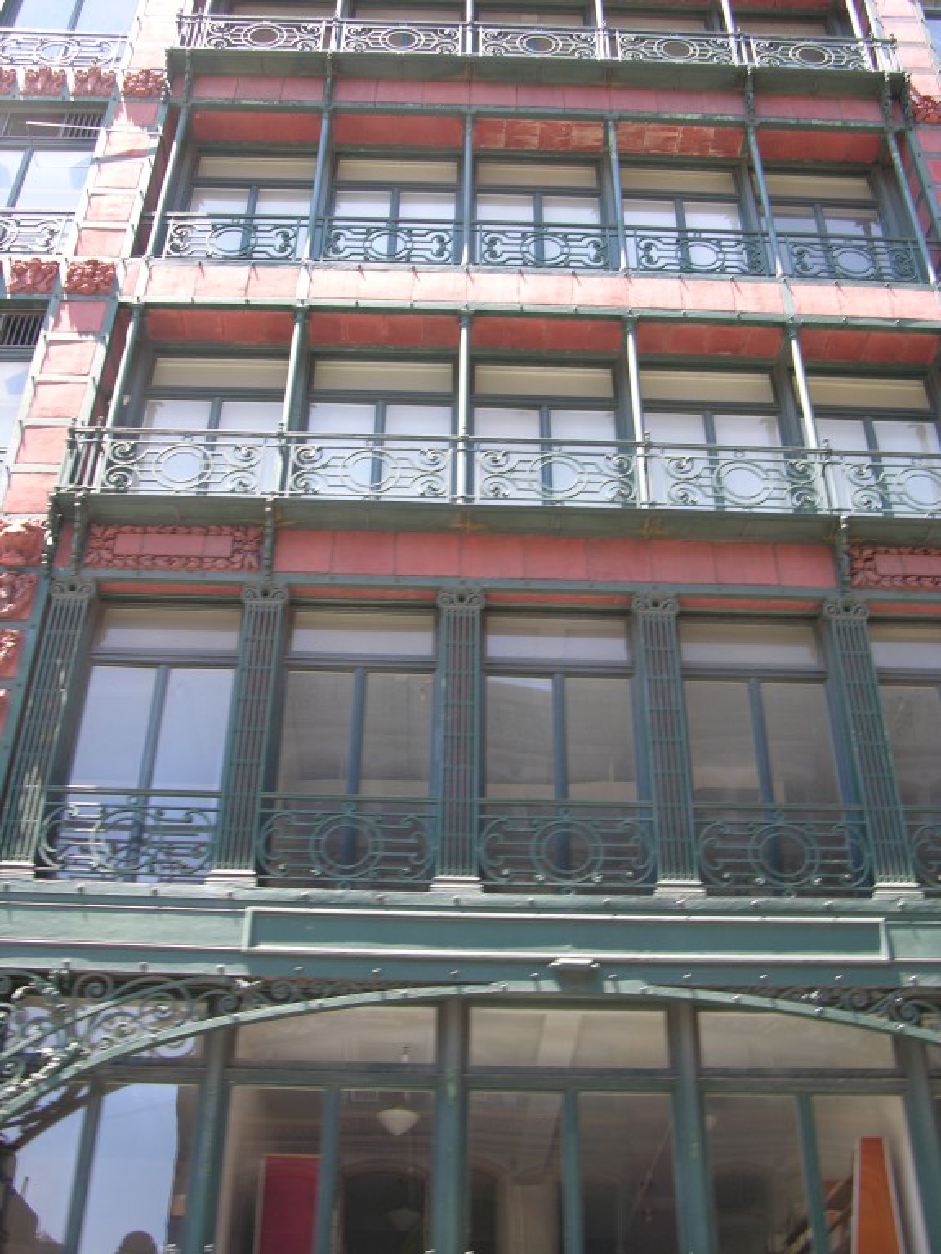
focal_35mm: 39
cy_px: 627
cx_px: 470
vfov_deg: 47.9
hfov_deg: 36.8
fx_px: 1414
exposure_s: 1/59.3
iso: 50
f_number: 3.6
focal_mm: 10
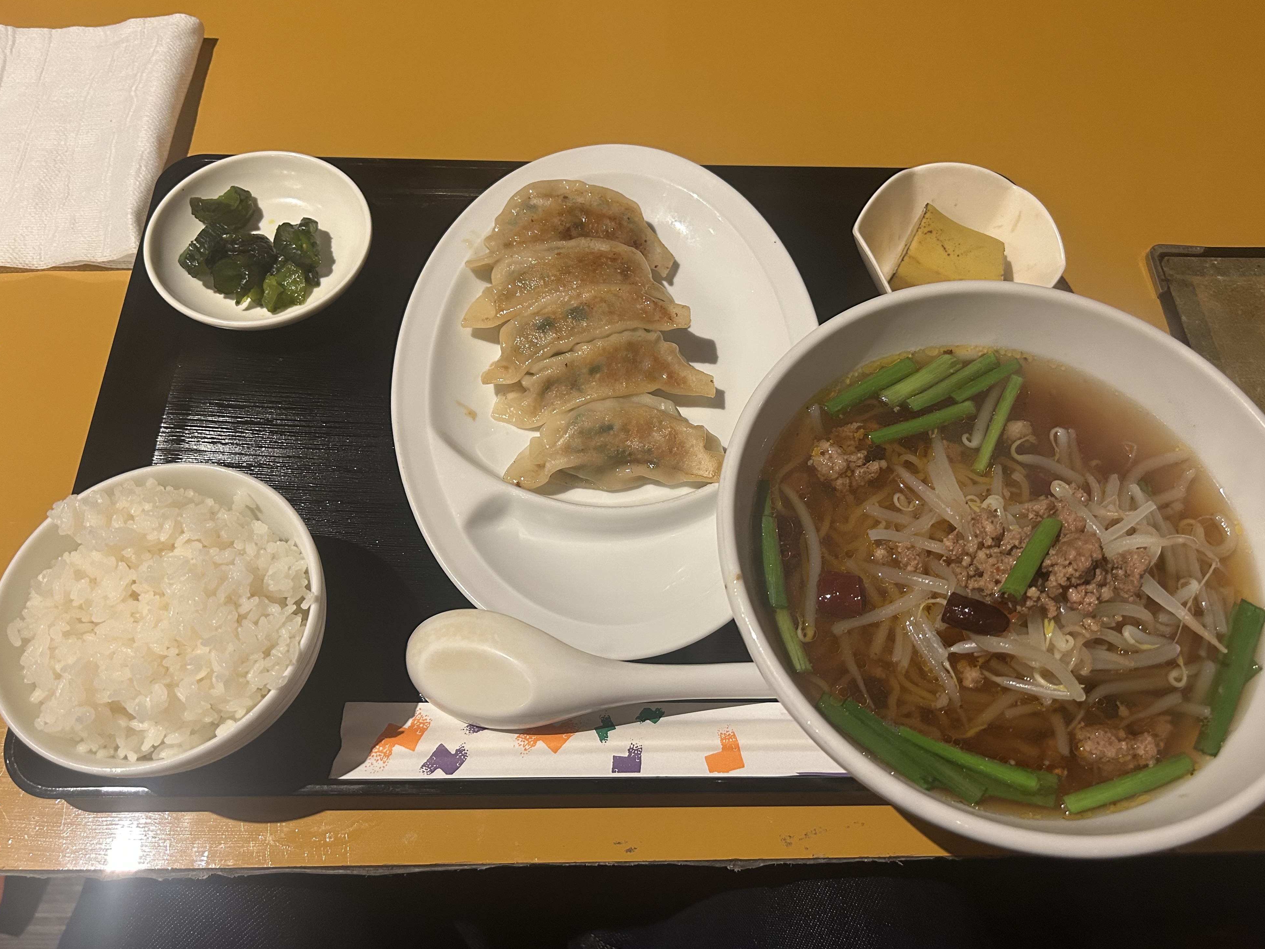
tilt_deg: -62.5
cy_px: 479
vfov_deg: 51.4
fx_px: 987
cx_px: 654
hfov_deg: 65.3
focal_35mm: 27
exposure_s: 1/50
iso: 250
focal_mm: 5.7
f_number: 1.5
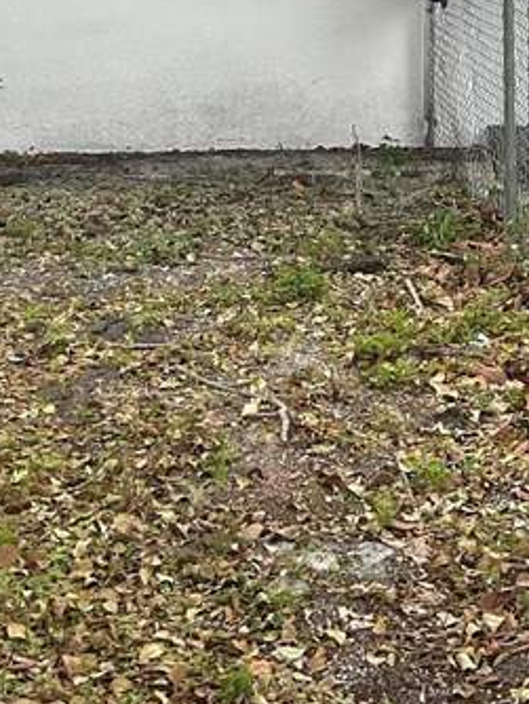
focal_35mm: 83
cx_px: 430
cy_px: -219
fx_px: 1689
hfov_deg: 17.6
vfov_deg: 21.3
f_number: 1.5
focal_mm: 5.7
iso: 400
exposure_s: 1/60
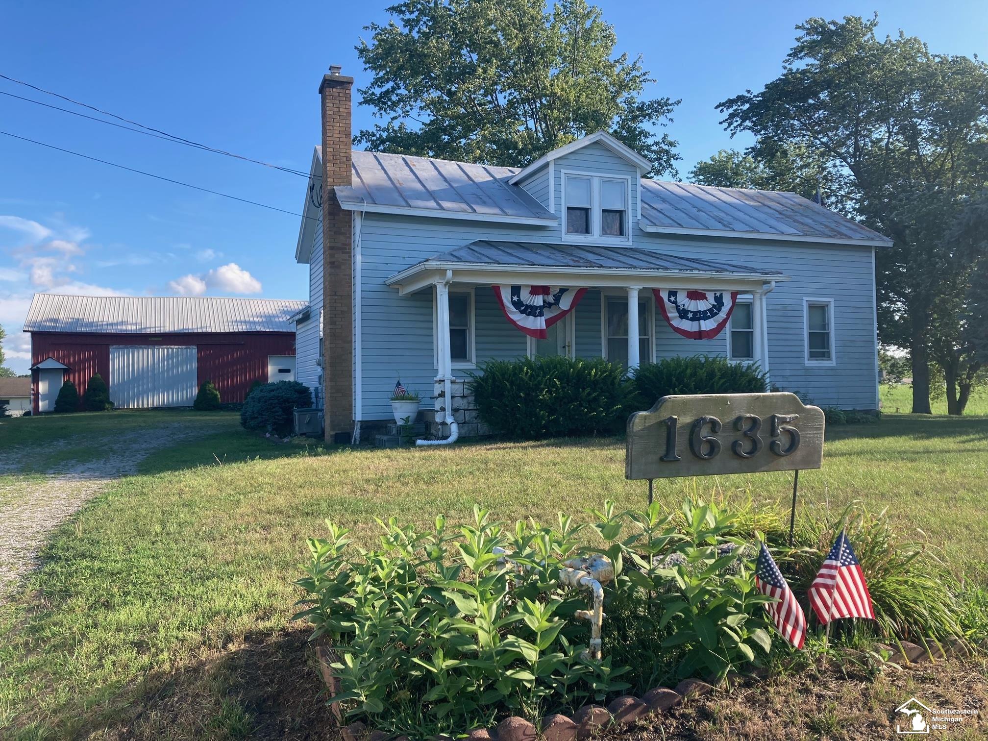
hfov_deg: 63.4
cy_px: 370
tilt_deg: +1.9
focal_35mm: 28
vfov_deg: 49.7
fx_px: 799
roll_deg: +0.5
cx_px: 494
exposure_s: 1/838
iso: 20
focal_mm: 3.99
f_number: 1.8
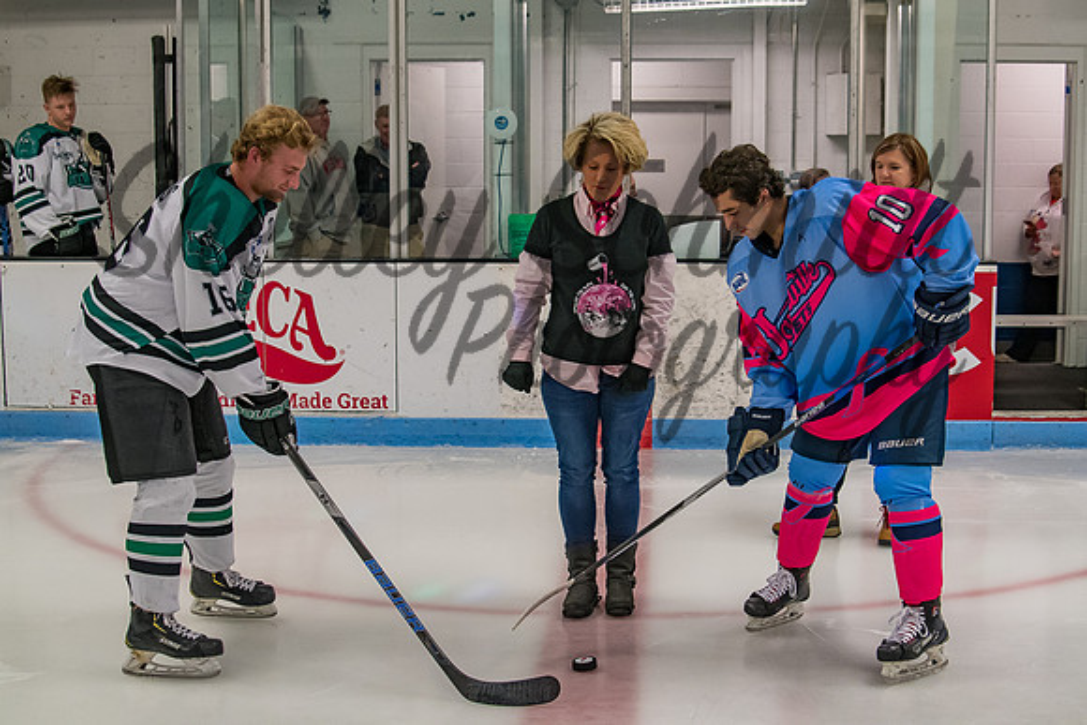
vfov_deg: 28.4
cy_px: 318
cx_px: 612
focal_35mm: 47
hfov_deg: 41.5
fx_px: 1432
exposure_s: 1/250
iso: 1600
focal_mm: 28
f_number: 4
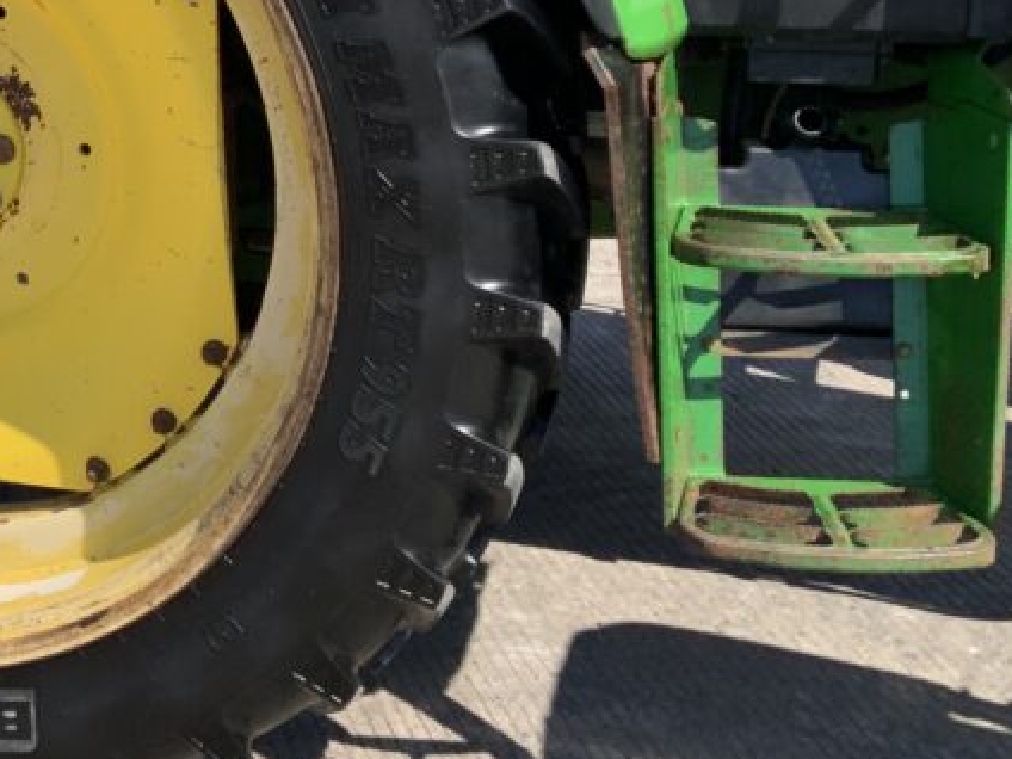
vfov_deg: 20.7
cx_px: 126
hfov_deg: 26.9
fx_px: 2046
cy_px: 107
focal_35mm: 70
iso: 16
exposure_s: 1/1342
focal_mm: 3
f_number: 1.8
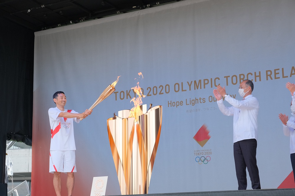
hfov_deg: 27.0
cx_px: 148
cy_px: 98
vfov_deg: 18.2
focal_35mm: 75
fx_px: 614
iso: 2000
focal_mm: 50
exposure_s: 1/500
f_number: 8
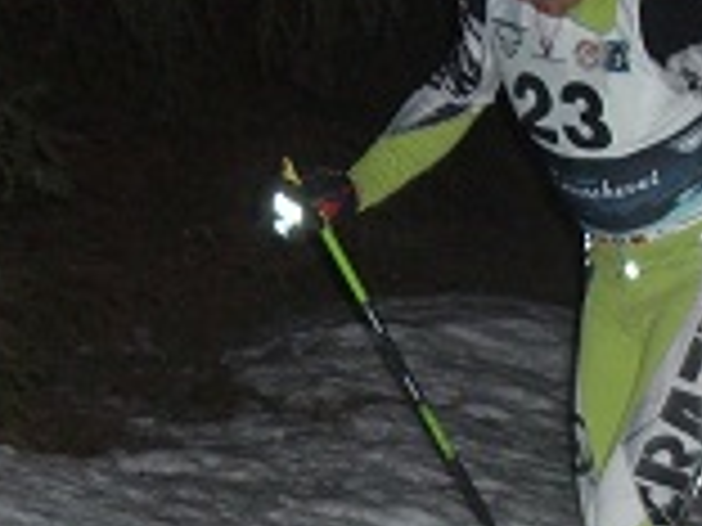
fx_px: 3042
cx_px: 236
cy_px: 330
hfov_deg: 13.1
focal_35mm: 150
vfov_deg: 9.9
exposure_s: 1/60
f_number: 2.7
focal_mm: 6.2
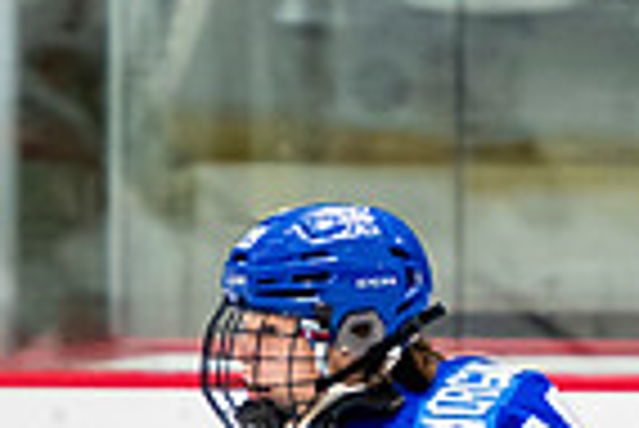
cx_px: 470
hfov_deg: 1.8
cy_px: 924
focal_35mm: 1134
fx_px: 20149
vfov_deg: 1.2
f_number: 3.2
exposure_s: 1/800
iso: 1600
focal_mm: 165
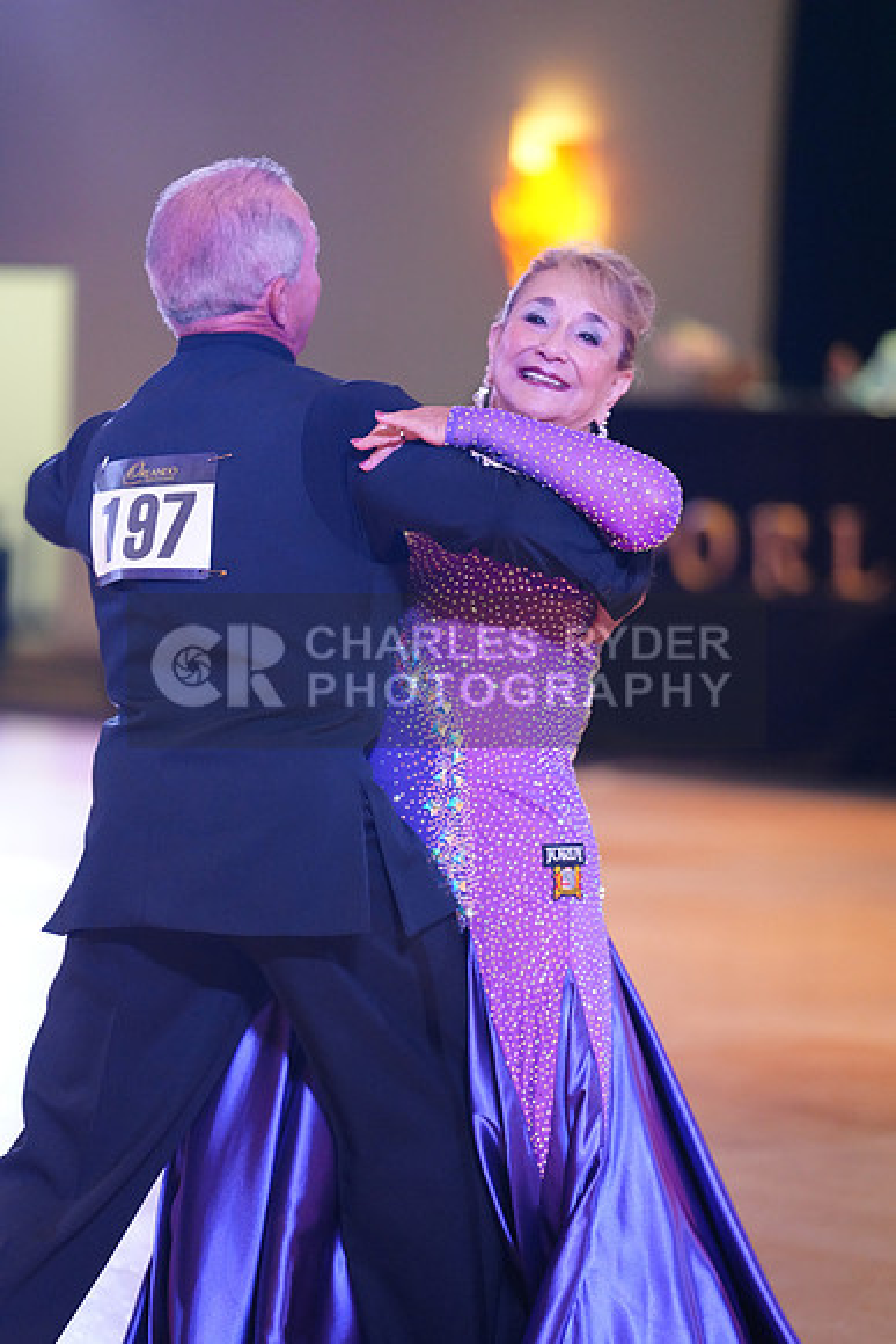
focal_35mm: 153
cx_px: 448
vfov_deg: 13.4
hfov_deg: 9.0
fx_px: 5708
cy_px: 672
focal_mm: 153
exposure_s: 1/400
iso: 5000
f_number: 2.8
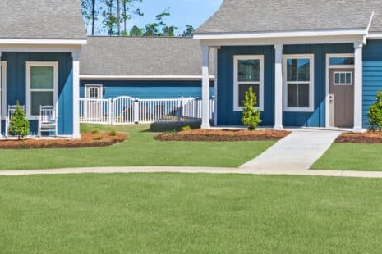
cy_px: 96
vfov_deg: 20.6
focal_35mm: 66
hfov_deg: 30.4
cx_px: 153
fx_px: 700
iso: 100
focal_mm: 20
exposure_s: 1/160
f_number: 6.3
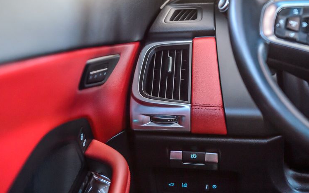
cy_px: 91
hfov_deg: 30.6
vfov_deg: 19.4
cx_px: 176
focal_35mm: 67
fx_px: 564
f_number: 4
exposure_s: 1/60
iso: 400
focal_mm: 48
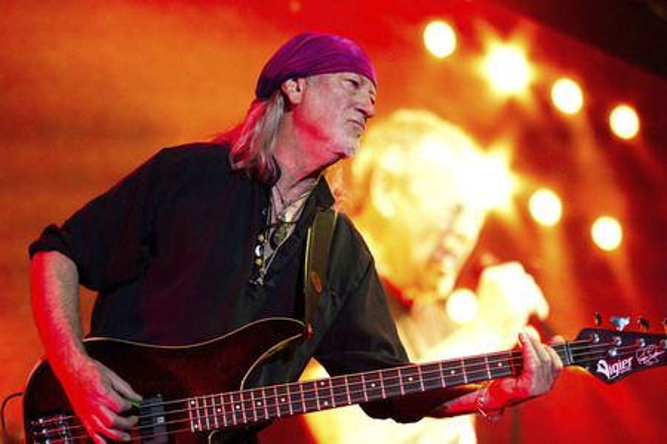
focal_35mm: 82
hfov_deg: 24.8
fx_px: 1519
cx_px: 334
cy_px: 222
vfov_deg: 16.7
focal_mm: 82
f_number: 2.8
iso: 3200
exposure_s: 1/800
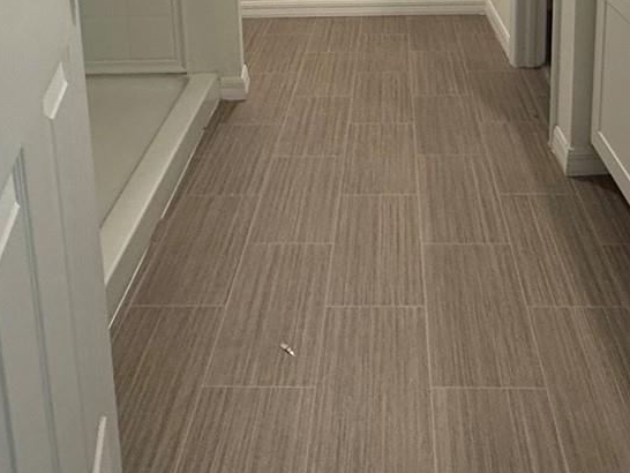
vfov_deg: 30.2
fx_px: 747
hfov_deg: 45.6
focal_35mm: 41
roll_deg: +0.1
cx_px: 372
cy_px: -87
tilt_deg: -10.5
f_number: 2.2
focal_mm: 2.22
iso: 320
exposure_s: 1/120
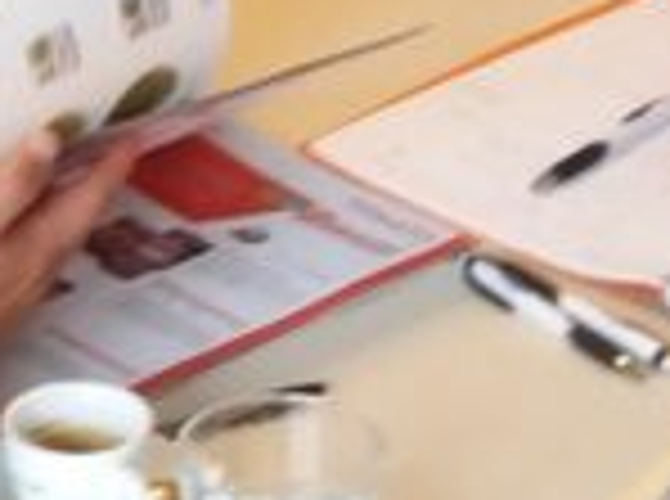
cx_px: -54
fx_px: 3727
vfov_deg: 7.6
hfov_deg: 10.2
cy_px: 18
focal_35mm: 193
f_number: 1.9
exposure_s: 1/17
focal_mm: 3.7
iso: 200
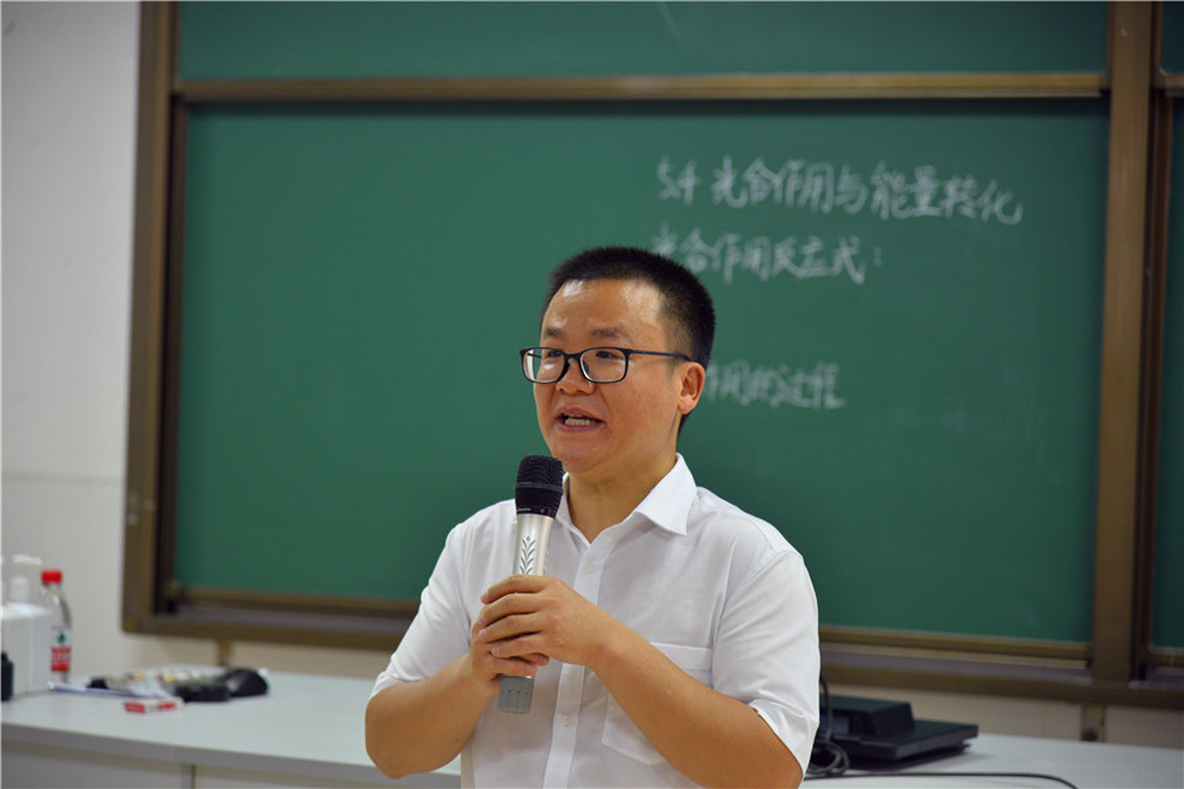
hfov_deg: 17.1
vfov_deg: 11.4
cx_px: 592
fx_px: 3946
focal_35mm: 120
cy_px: 394
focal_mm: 120
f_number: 4.5
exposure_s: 1/80
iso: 1000
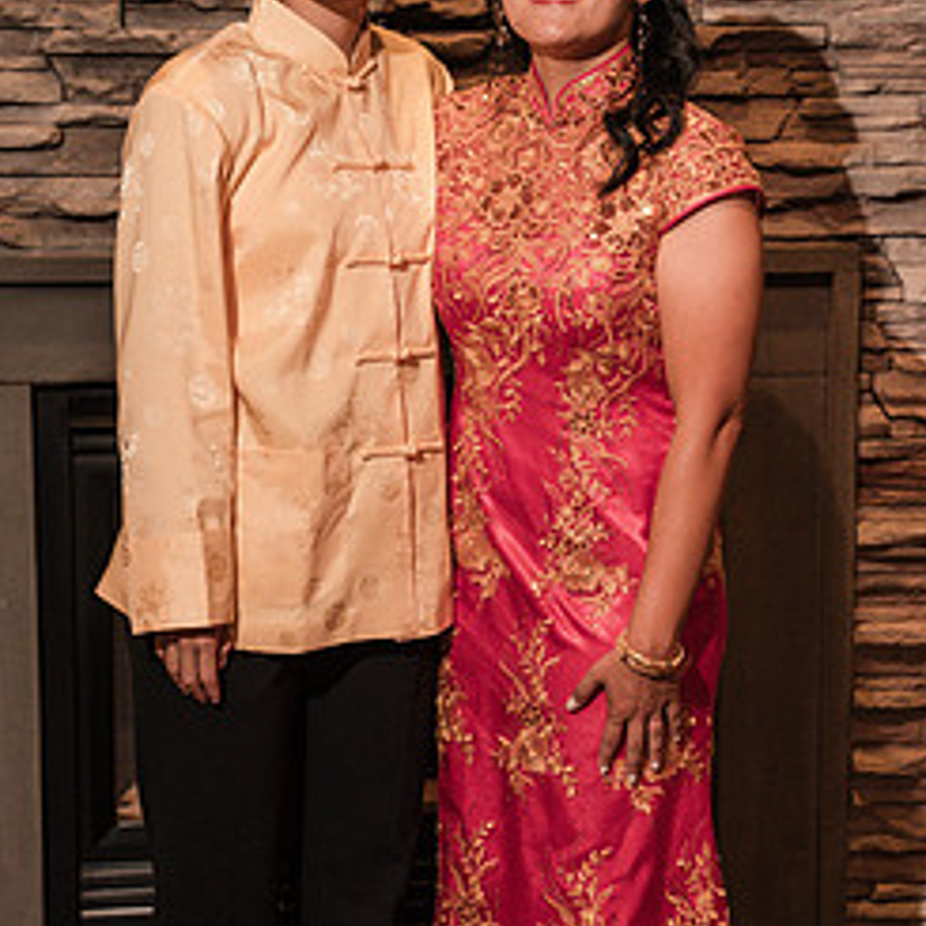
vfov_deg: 20.1
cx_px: 469
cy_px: 370
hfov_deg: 20.2
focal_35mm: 86
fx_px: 2603
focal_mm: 55
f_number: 3.5
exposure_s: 1/160
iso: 2500
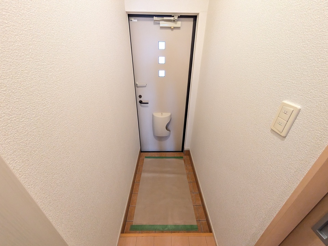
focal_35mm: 14
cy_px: 123
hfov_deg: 102.1
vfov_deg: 85.7
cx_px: 164
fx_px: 133
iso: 539
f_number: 2.2
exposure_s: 1/40
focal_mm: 1.83
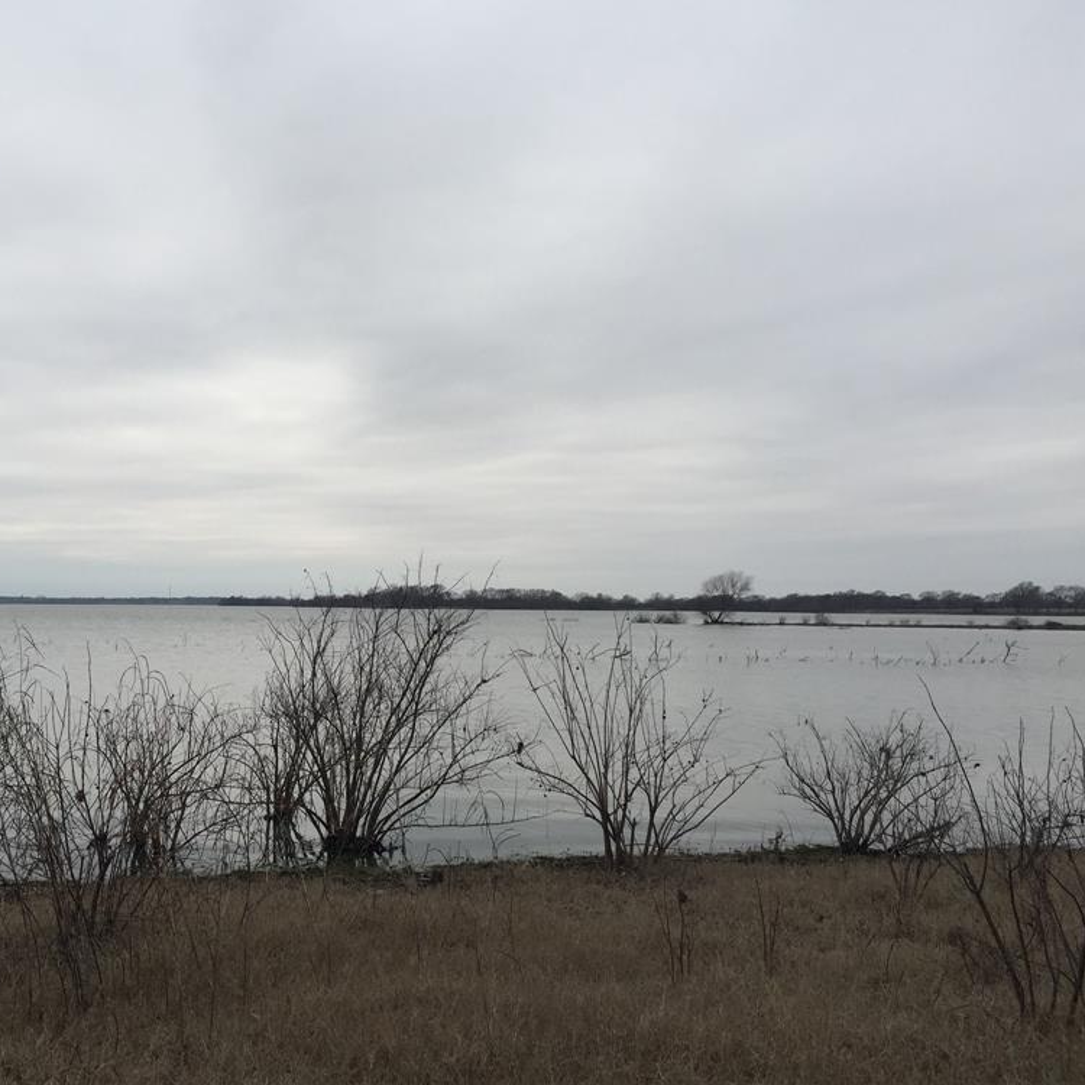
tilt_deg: +5.3
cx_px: 370
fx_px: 1241
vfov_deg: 47.2
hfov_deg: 46.5
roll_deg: -0.8
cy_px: 531
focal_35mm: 35
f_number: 2.2
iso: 32
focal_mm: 4.15
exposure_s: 1/3300
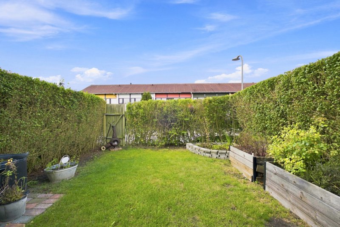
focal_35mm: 15
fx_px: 142
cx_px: 170
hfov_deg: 100.4
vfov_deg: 77.3
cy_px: 114
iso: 200
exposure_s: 1/80
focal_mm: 10
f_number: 8
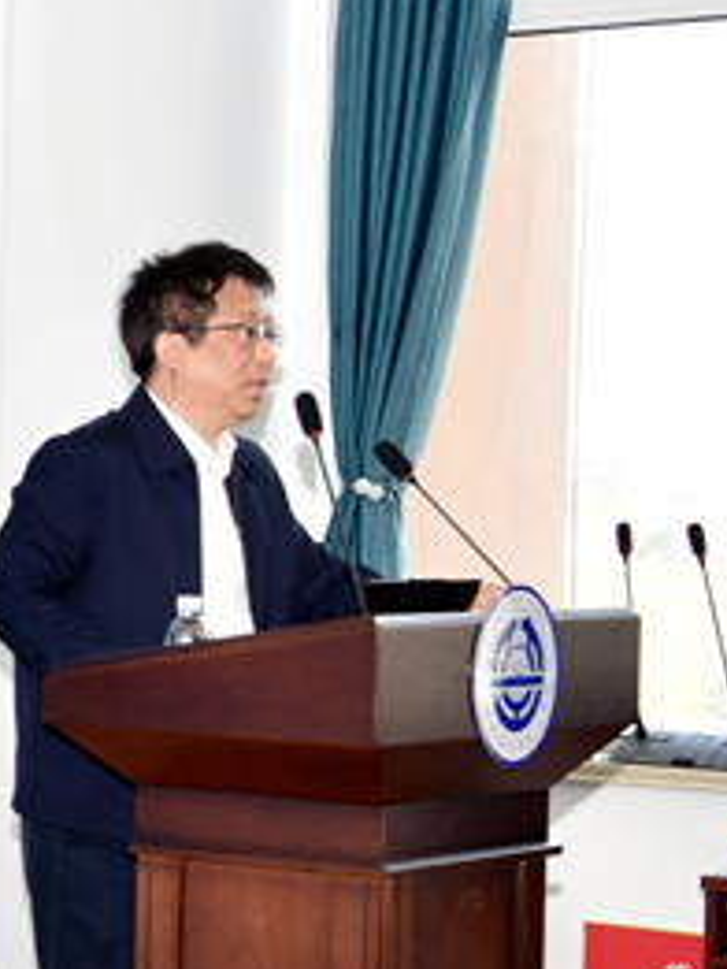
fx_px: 3609
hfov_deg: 10.5
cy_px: 507
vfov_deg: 15.3
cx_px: -772
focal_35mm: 129
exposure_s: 1/100
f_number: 5.6
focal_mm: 35
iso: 400
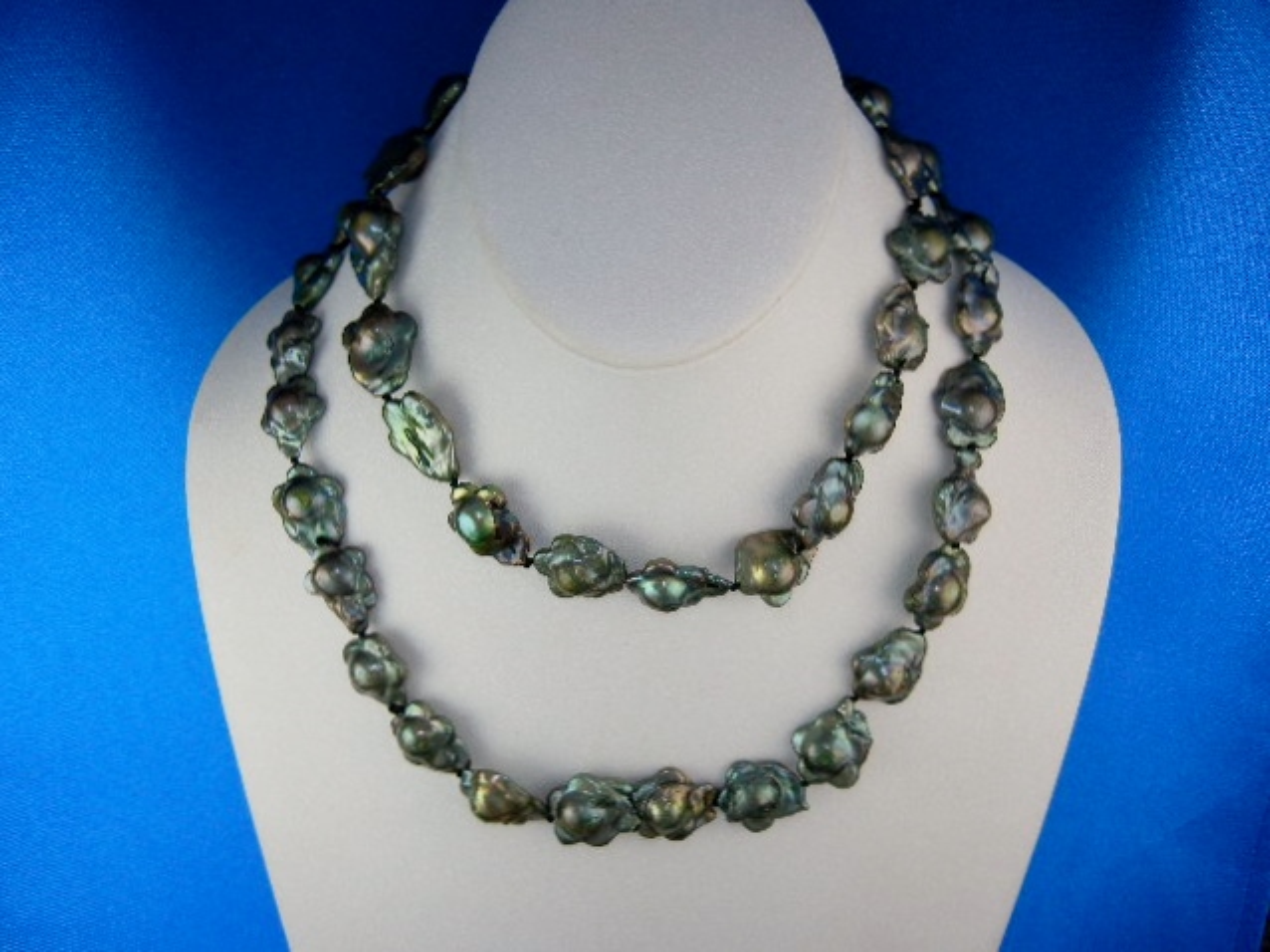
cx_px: 635
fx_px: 1100
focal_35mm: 30
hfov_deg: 60.0
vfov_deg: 46.8
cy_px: 476
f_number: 3.5
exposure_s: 1/37.2
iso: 160
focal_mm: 5.4
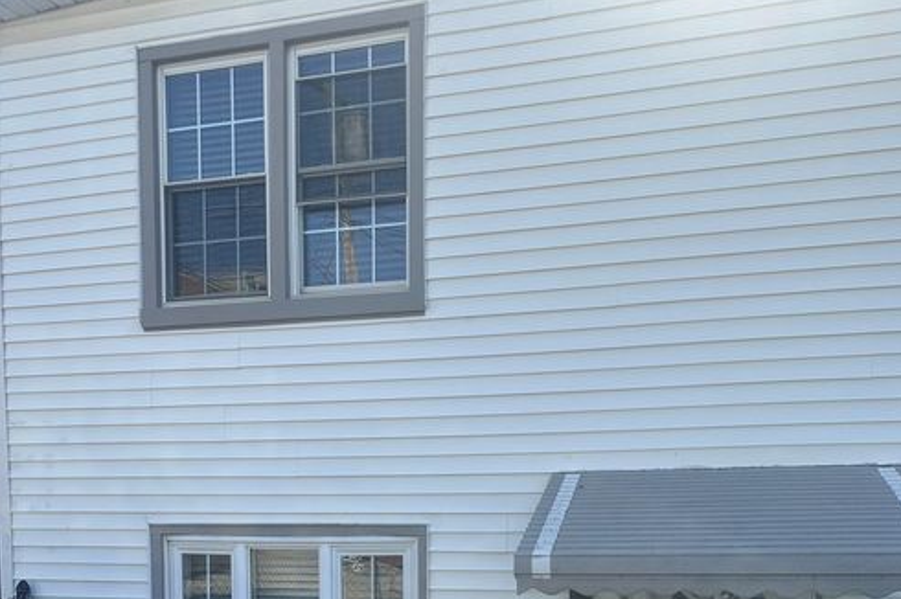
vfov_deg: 35.9
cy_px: 565
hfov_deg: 55.8
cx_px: 458
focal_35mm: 34
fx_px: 850
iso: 80
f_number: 1.78
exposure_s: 1/2469
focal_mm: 6.86
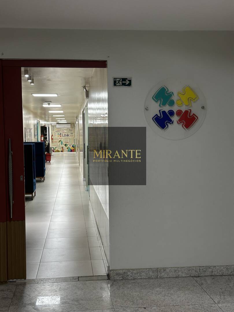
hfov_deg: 30.3
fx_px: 433
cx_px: 117
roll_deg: +0.7
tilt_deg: -2.9
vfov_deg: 39.7
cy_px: 156
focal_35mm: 48
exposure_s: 1/60
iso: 160
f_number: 1.78
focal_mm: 6.86
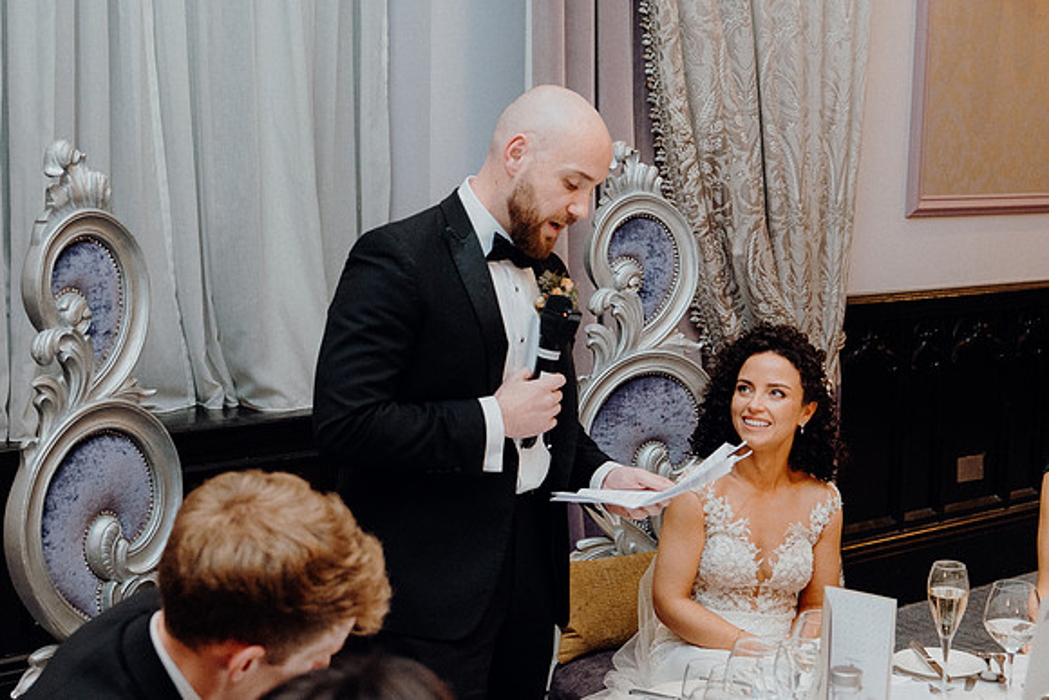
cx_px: 524
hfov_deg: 36.2
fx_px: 1603
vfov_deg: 24.6
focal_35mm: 55
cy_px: 350
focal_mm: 37
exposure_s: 1/160
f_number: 3.5
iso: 2500
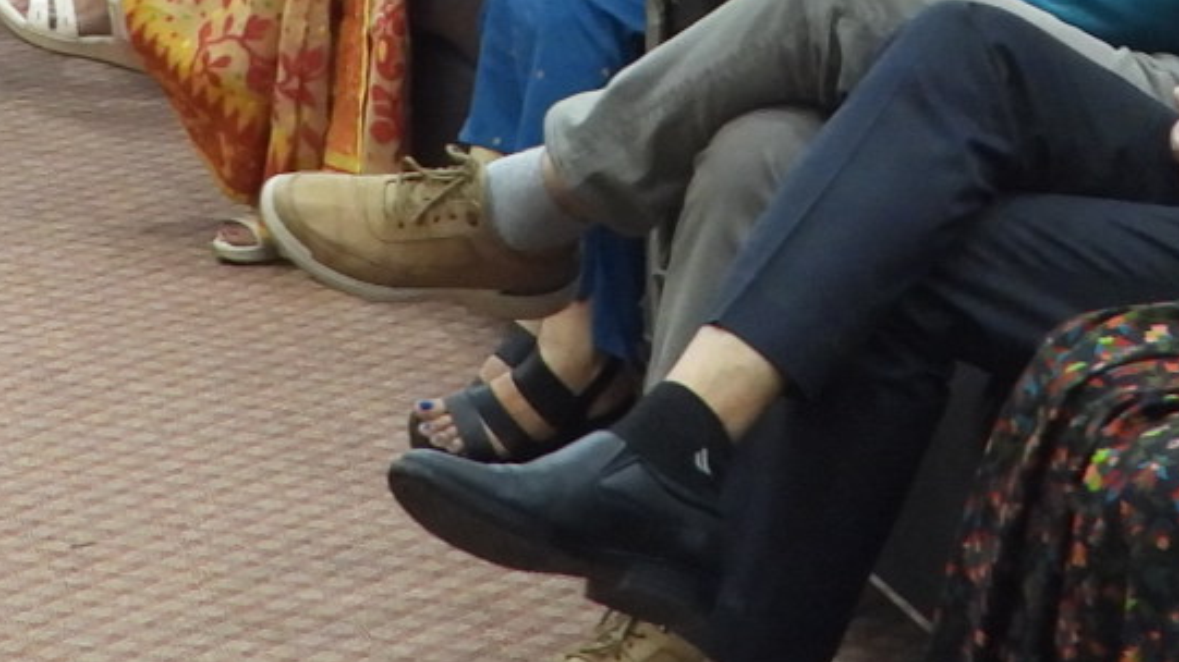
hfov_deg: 12.4
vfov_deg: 6.8
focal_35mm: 174
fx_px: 5438
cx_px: 824
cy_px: -623
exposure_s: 1/20
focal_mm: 6.8
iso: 400
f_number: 3.2
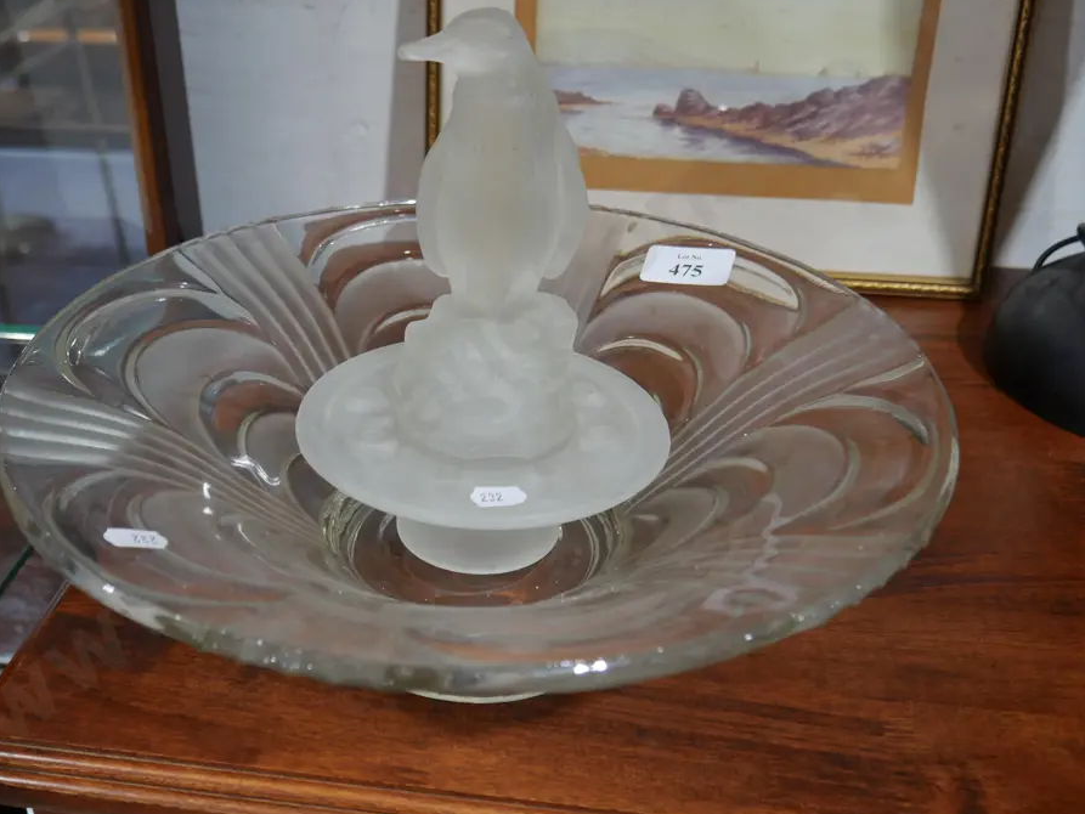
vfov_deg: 36.8
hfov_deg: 47.8
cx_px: 484
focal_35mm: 39
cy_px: 357
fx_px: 1223
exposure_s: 1/60
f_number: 4
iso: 400
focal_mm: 17
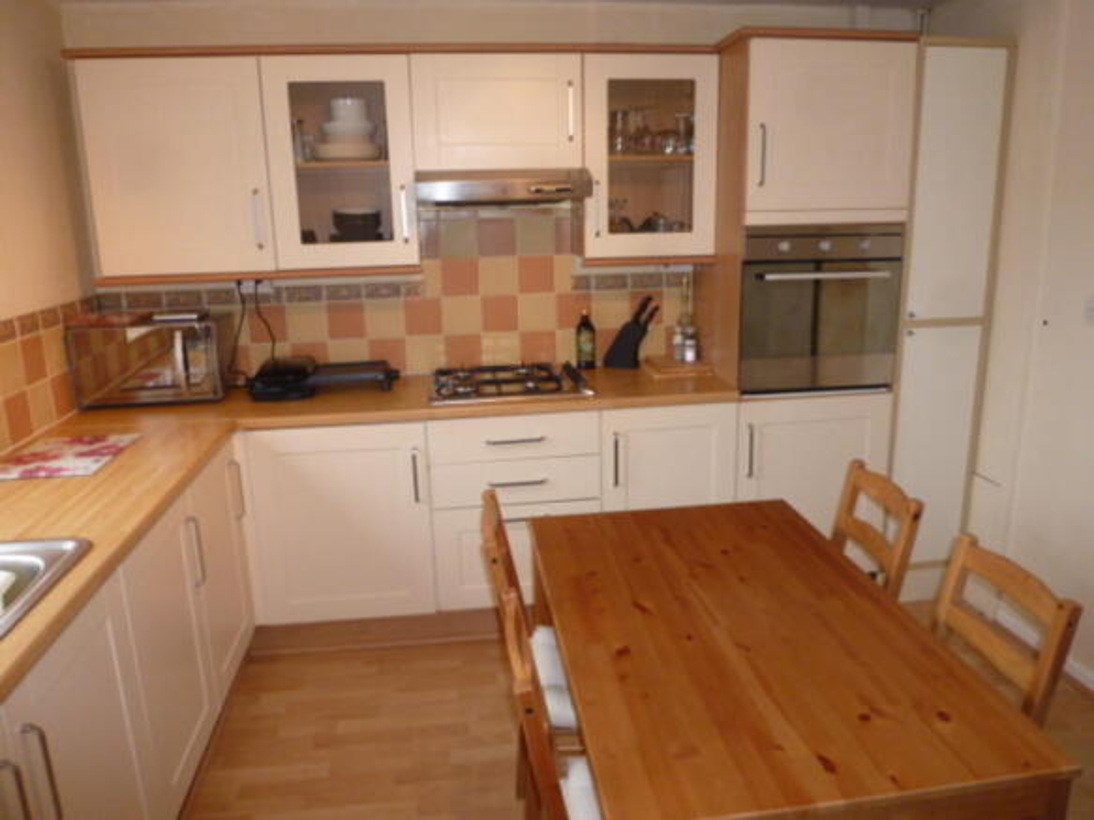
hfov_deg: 69.4
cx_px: 547
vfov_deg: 54.9
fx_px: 790
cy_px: 410
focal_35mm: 25
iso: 200
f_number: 2.8
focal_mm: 4.5
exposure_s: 1/30
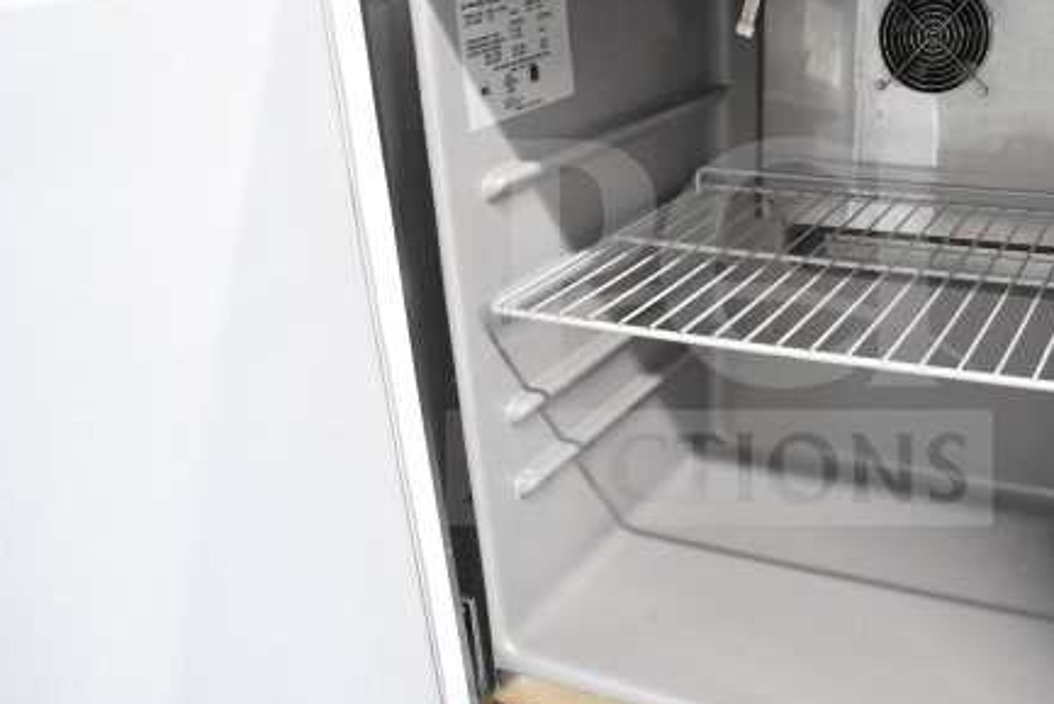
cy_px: 333
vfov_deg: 35.1
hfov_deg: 49.6
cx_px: 718
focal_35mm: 38
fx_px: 1113
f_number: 3.5
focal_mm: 18
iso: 4500
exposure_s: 1/30
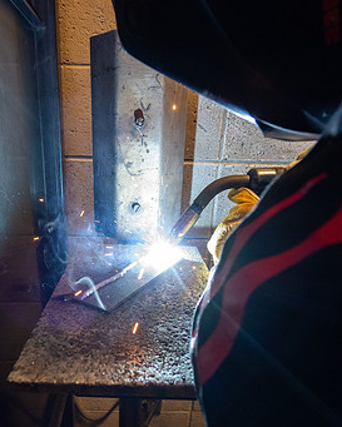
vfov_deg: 65.3
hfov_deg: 54.5
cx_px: 133
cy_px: 259
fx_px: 329
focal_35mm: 26
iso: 2000
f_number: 4
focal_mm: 14
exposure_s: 1/200
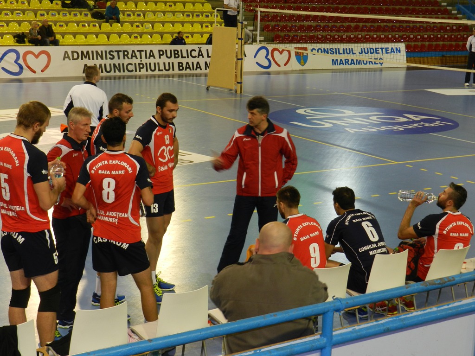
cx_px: 238
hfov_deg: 32.2
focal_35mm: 60
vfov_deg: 24.4
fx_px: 823
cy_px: 178
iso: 200
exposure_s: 1/30
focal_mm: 10.7
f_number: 4.6
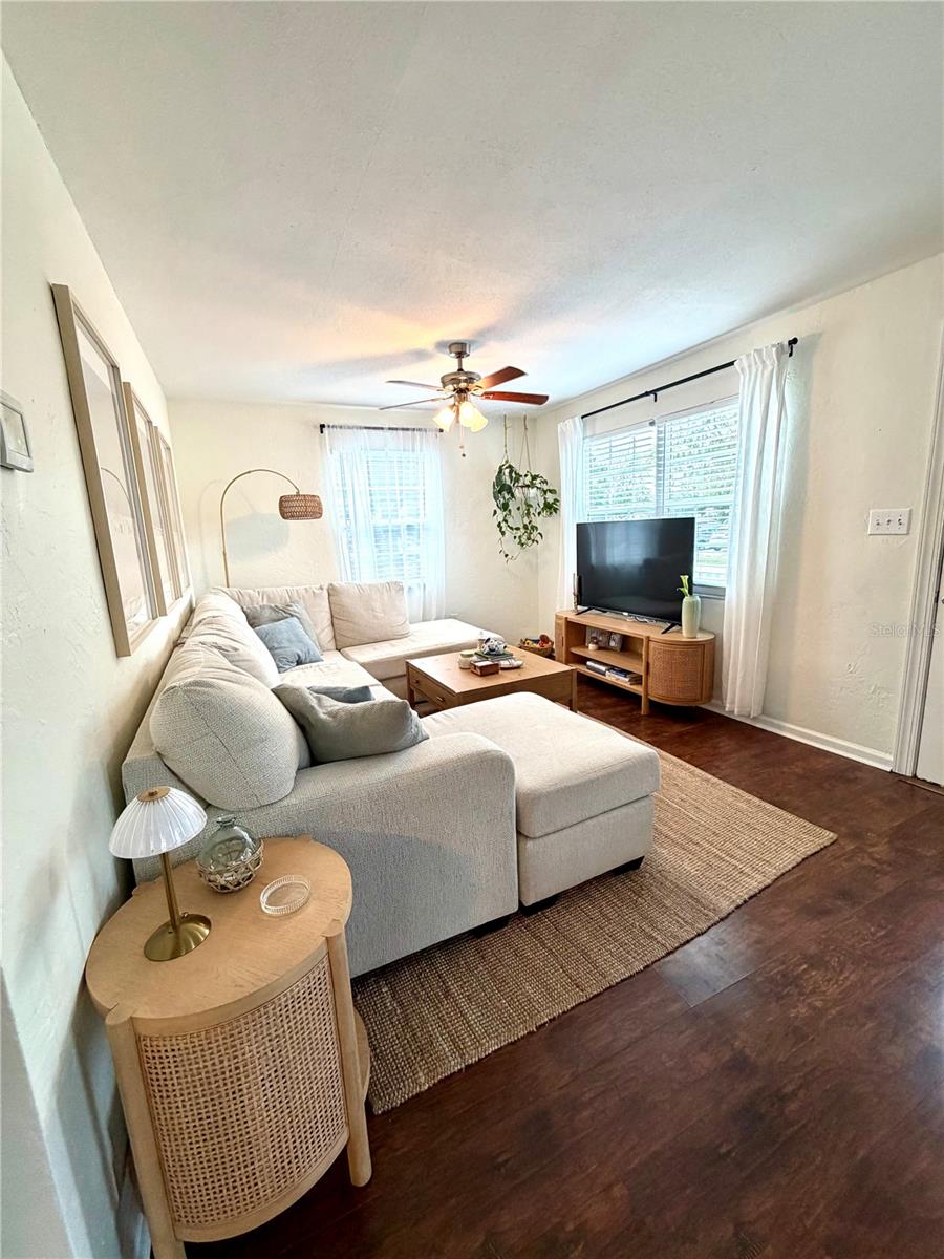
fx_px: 509
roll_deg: +2.3
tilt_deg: -10.8
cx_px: 472
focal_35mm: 14
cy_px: 630
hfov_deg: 85.7
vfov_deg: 102.1
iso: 250
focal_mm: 2.22
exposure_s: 1/120
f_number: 2.2
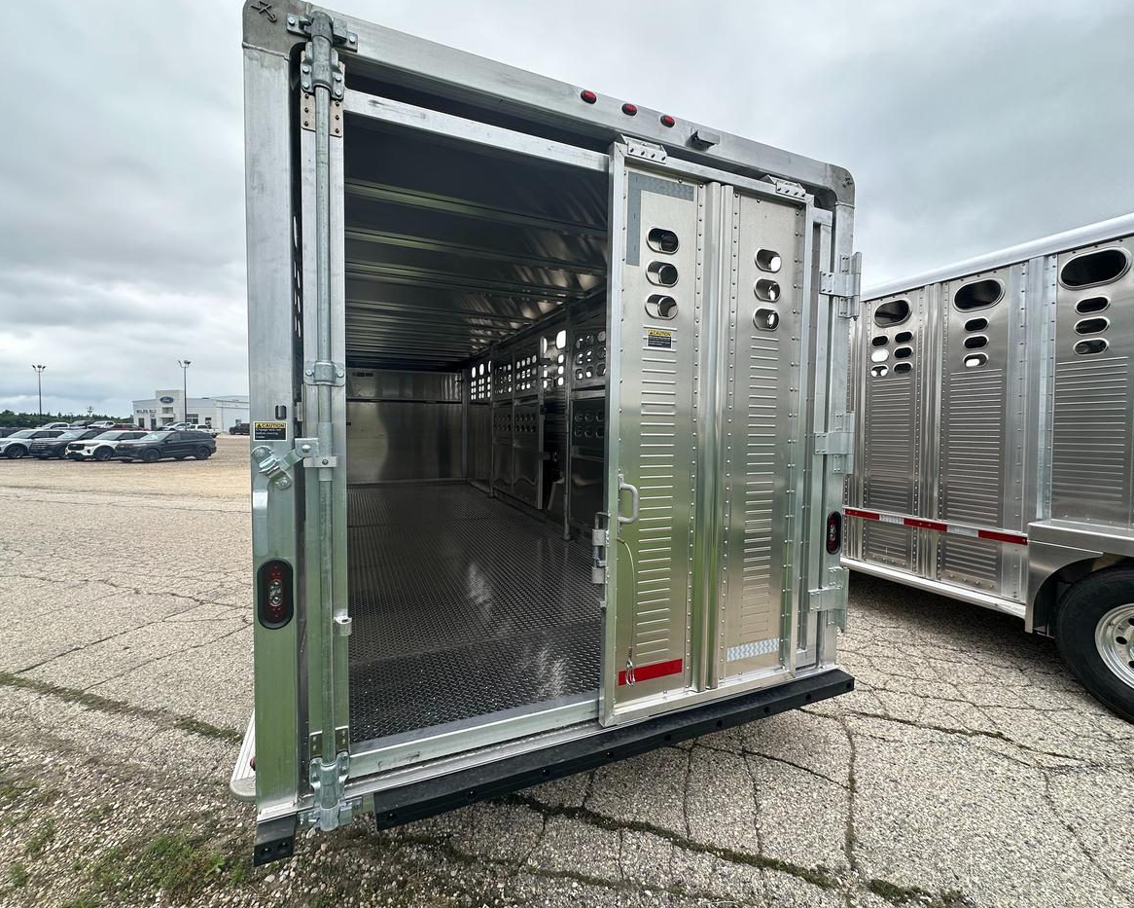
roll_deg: +0.5
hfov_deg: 96.8
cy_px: 447
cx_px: 562
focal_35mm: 15
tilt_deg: -2.1
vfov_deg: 84.0
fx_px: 503
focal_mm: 2.22
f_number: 2.2
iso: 40
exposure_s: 1/399
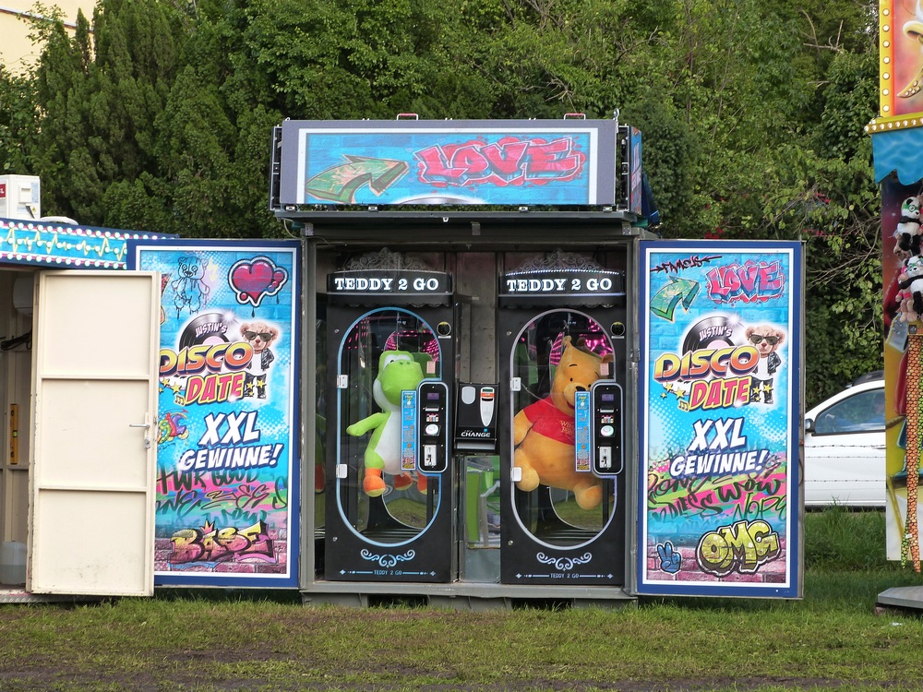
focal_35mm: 122
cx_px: 462
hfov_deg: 16.1
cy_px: 346
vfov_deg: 12.1
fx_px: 3253
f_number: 4
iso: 160
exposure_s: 1/200
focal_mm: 21.9
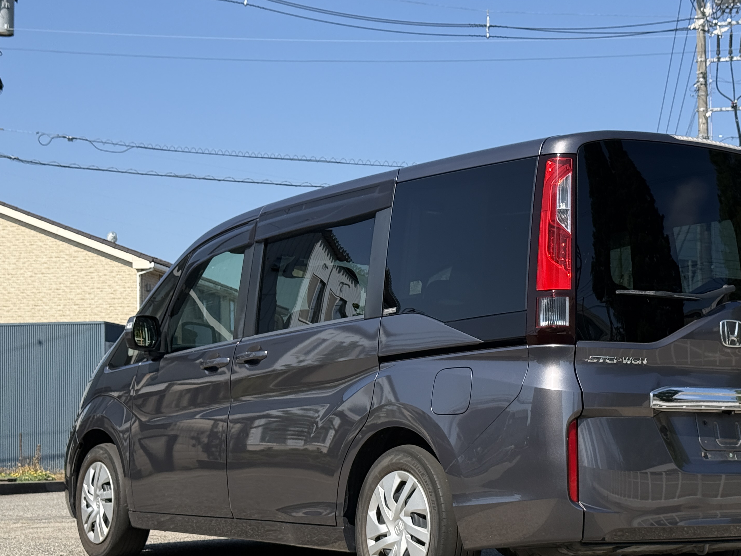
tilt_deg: +2.9
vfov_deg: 21.5
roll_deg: +1.1
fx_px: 1456
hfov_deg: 28.5
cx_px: 457
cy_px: 366
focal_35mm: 68
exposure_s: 1/3704
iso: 80
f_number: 1.78
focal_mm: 6.76
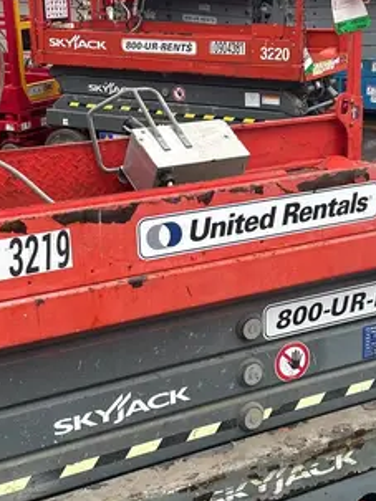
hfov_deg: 23.2
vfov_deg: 30.7
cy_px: 257
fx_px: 913
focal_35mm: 63
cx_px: 217
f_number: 1.5
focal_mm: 5.7
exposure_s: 1/60
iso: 200
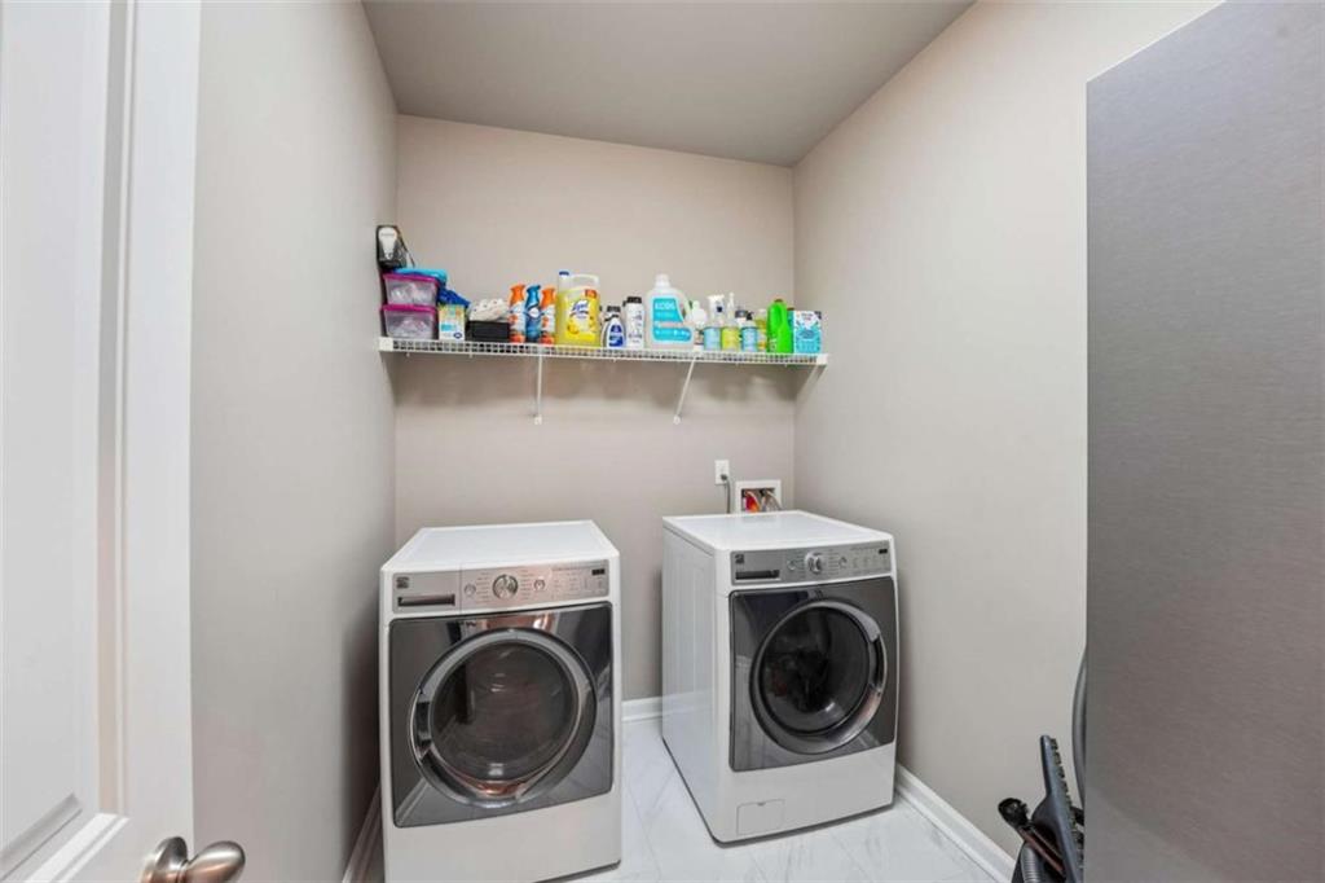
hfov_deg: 104.3
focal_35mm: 14
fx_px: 515
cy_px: 442
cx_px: 662
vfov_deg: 81.2
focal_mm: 14
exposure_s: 1/8
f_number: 8
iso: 320
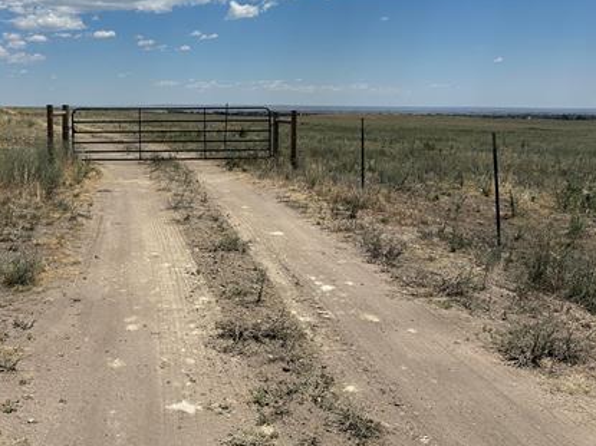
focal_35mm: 37
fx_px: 637
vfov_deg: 37.9
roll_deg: -0.4
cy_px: 124
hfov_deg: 49.6
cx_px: 218
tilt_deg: -2.0
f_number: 1.78
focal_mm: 6.86
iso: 80
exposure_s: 1/10753
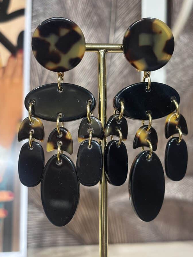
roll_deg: -0.8
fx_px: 439
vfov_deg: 32.7
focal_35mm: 59
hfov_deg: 24.8
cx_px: 101
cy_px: 134
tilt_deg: +0.9
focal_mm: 5.96
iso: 80
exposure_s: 1/50
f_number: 1.6
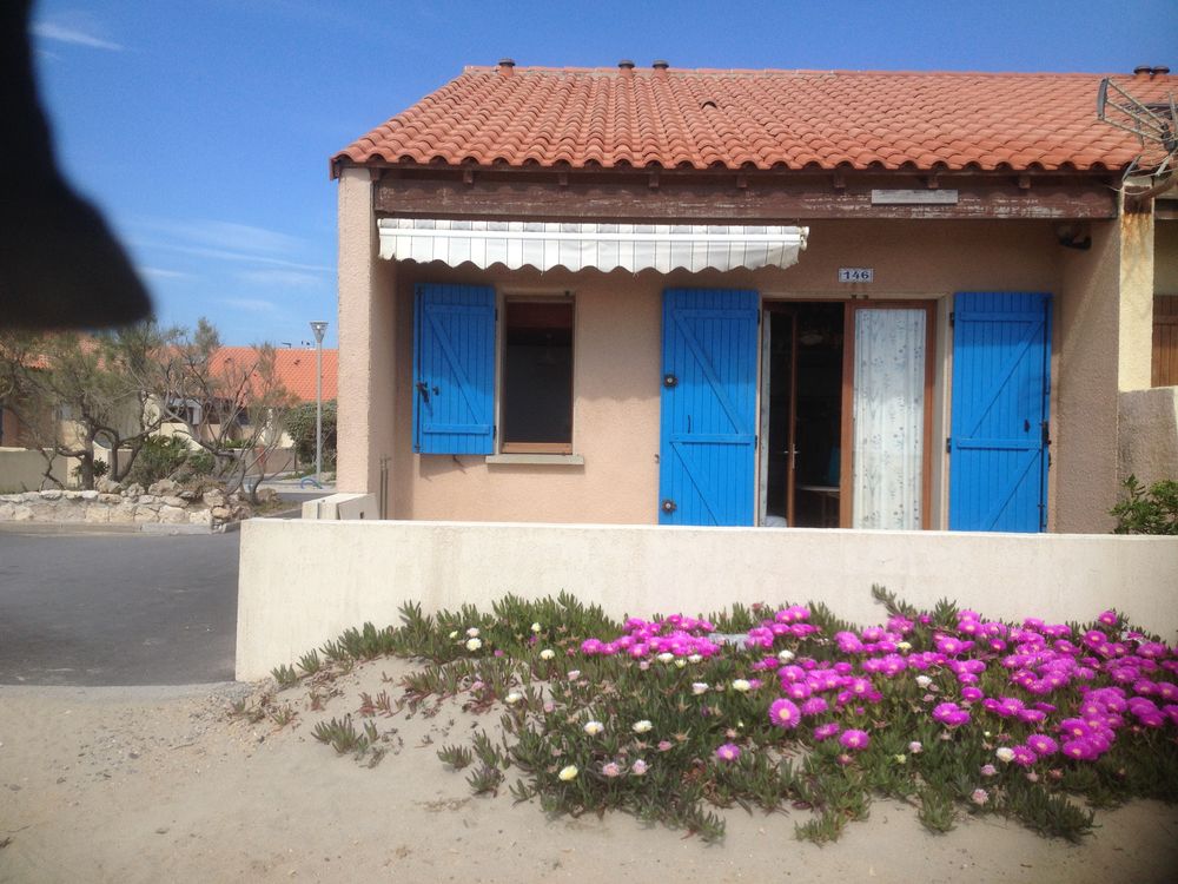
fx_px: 1191
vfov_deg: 40.7
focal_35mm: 35
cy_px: 442
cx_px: 589
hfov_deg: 52.6
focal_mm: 4.28
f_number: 2.4
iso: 50
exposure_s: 1/1623
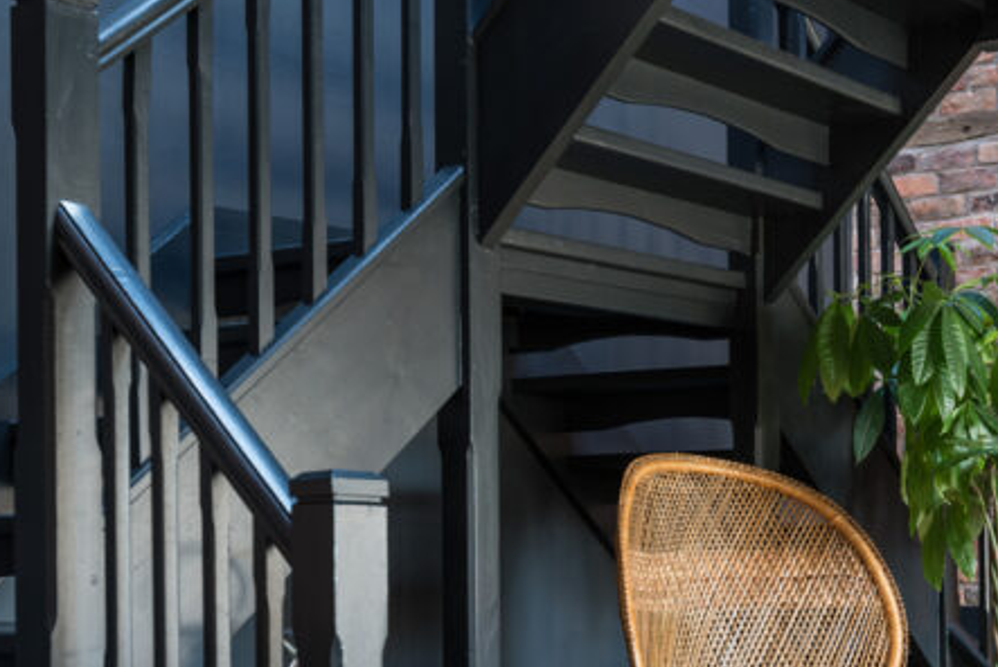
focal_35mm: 61
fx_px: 1692
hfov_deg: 31.4
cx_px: 888
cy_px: 584
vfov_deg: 21.8
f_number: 5
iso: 100
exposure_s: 1/2
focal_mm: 26
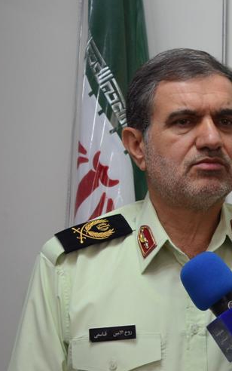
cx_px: 262
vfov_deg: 22.3
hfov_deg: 13.7
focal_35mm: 93
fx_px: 940
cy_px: 185
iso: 1600
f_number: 5.6
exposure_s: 1/125
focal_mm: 40
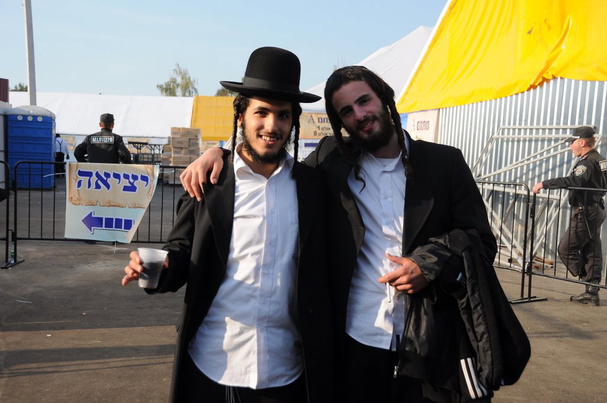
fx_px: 707
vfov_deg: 31.8
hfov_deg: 46.5
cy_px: 202
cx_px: 304
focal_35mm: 42
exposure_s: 1/1000
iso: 250
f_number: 5
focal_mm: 28
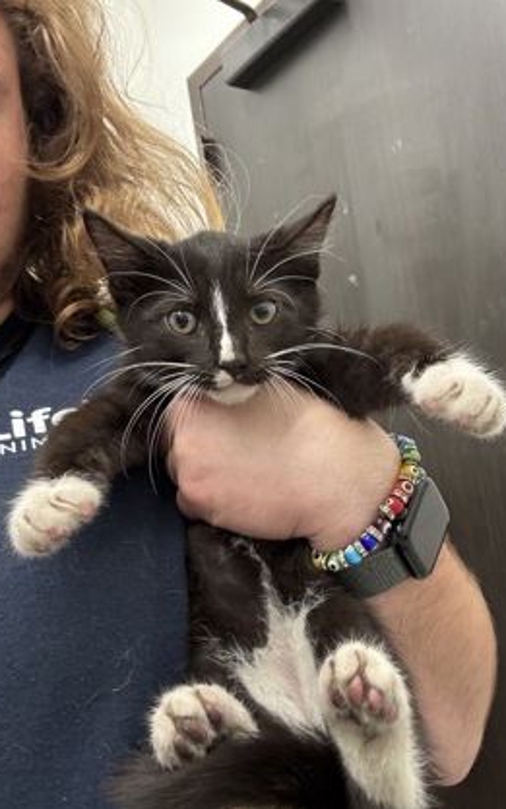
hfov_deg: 39.4
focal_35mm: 32
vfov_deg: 59.6
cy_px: 405
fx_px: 705
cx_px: 278
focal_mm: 2.69
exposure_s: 1/60
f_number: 1.9
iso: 250
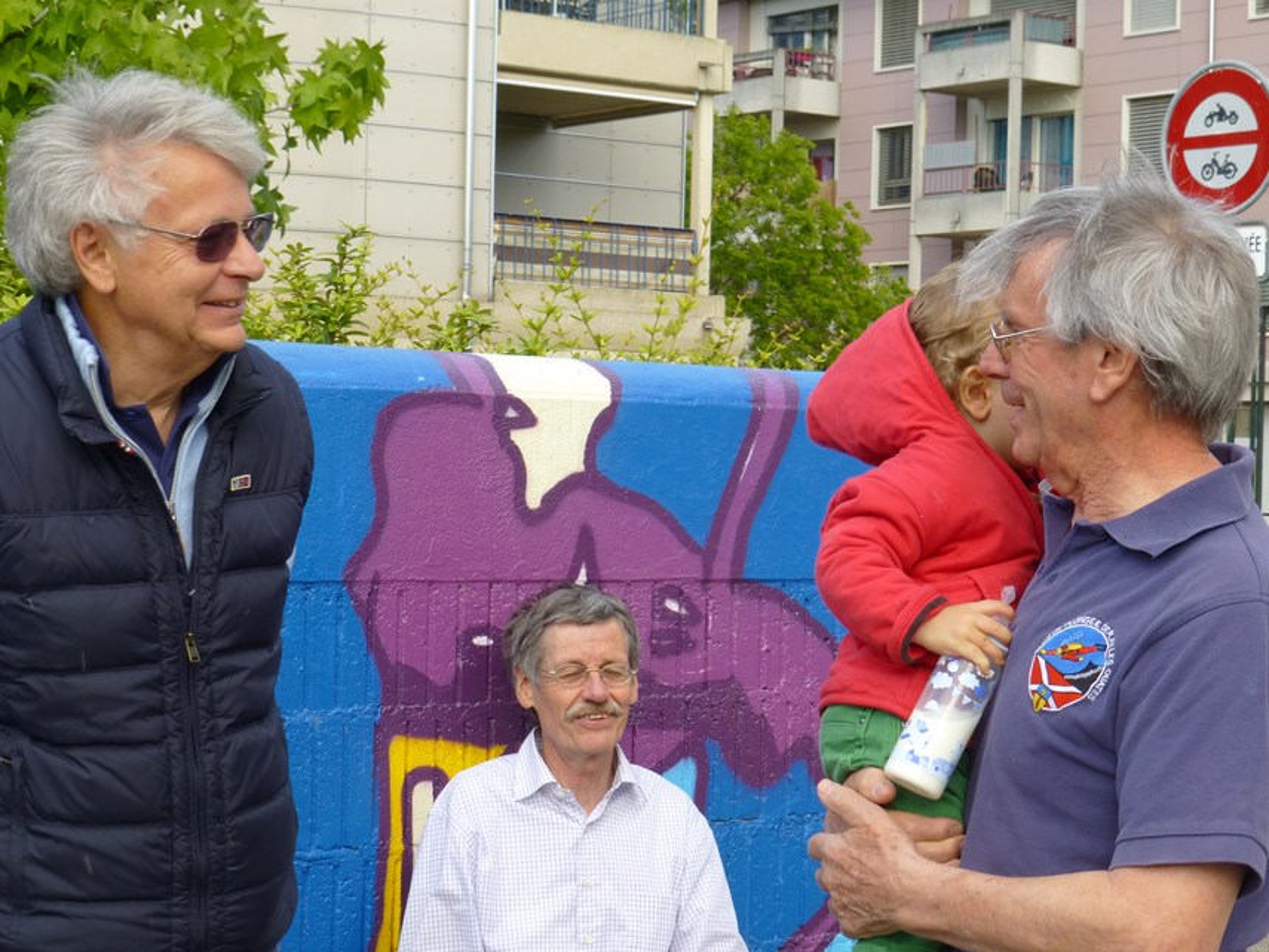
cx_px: 675
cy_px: 541
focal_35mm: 79
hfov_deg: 24.7
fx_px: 2897
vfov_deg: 18.7
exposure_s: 1/160
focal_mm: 11.7
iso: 100
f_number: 4.9
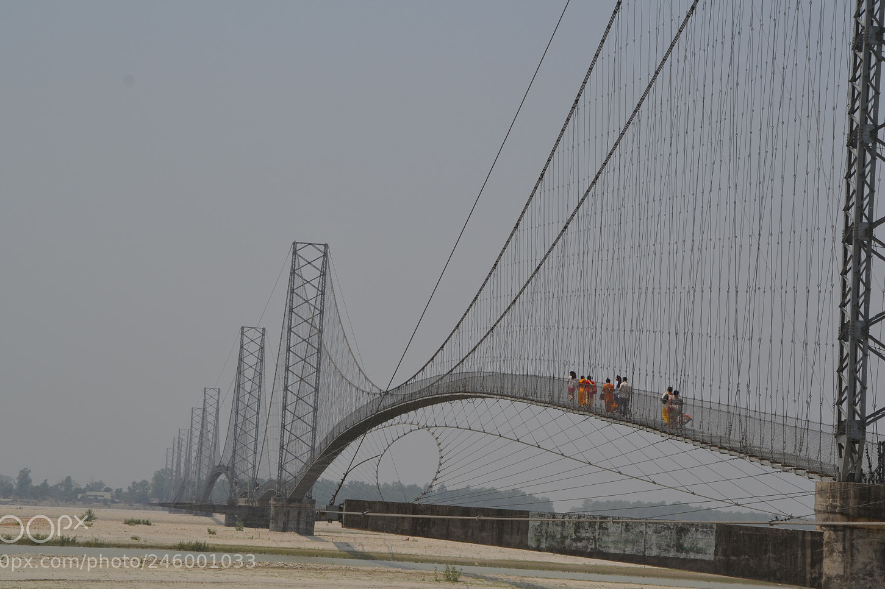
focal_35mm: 86
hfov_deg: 23.6
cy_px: 284
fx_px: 2114
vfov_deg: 15.9
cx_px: 425
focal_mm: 52
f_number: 9
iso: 100
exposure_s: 1/320
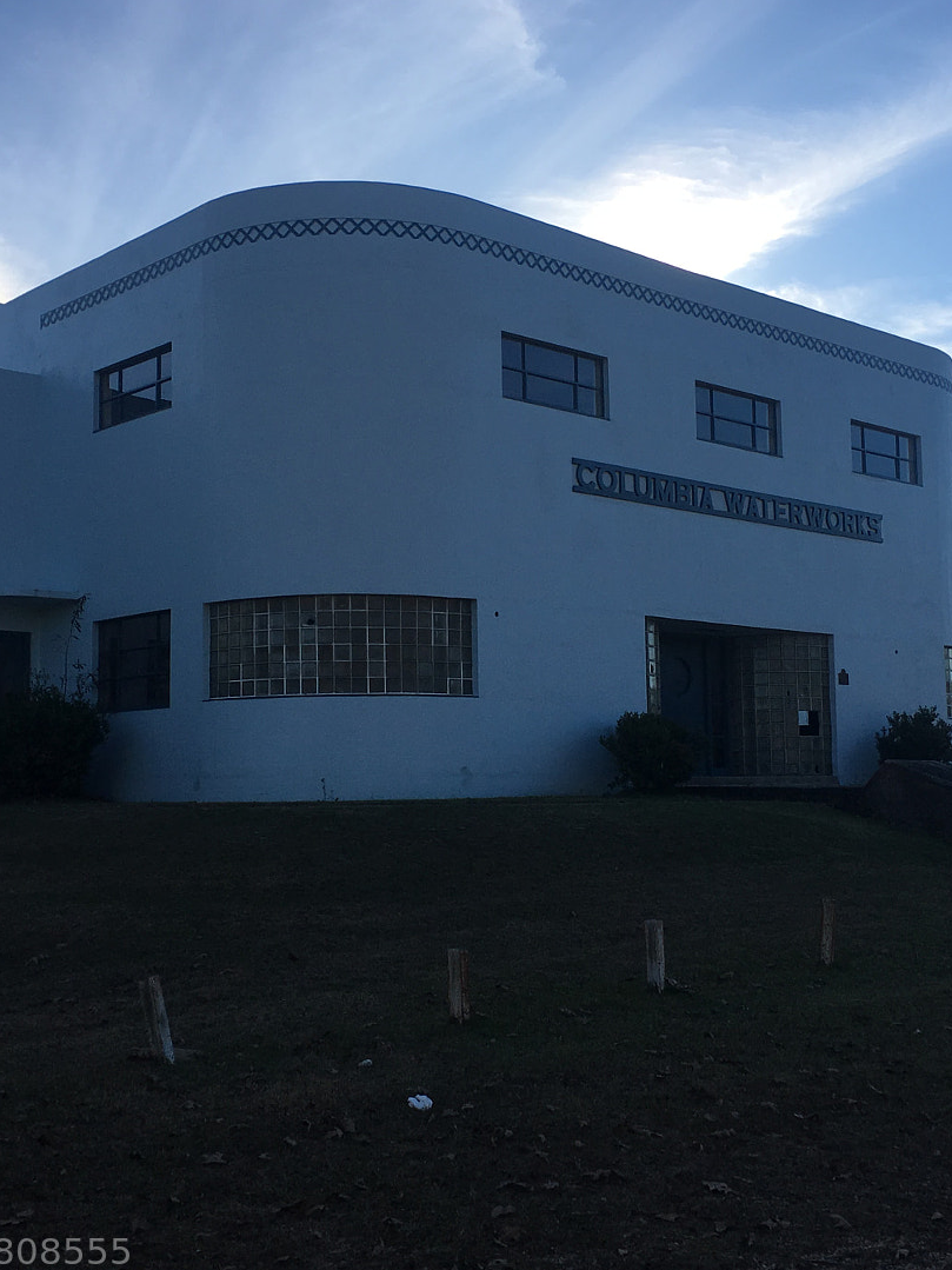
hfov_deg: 33.6
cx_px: 457
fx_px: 1577
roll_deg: +0.4
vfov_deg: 43.9
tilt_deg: +5.5
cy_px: 638
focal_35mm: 43
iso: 25
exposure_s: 1/1748
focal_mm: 4.15
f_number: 2.2
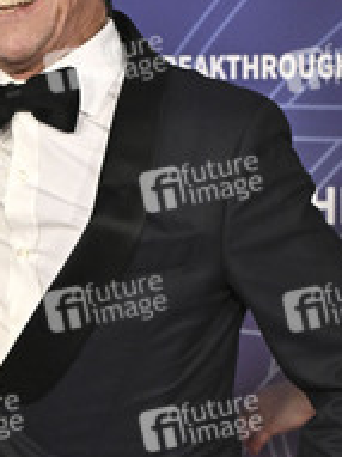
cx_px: -102
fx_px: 1464
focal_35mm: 111
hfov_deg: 12.9
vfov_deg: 17.7
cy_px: 124
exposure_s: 1/320
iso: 2000
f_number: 4
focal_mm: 49
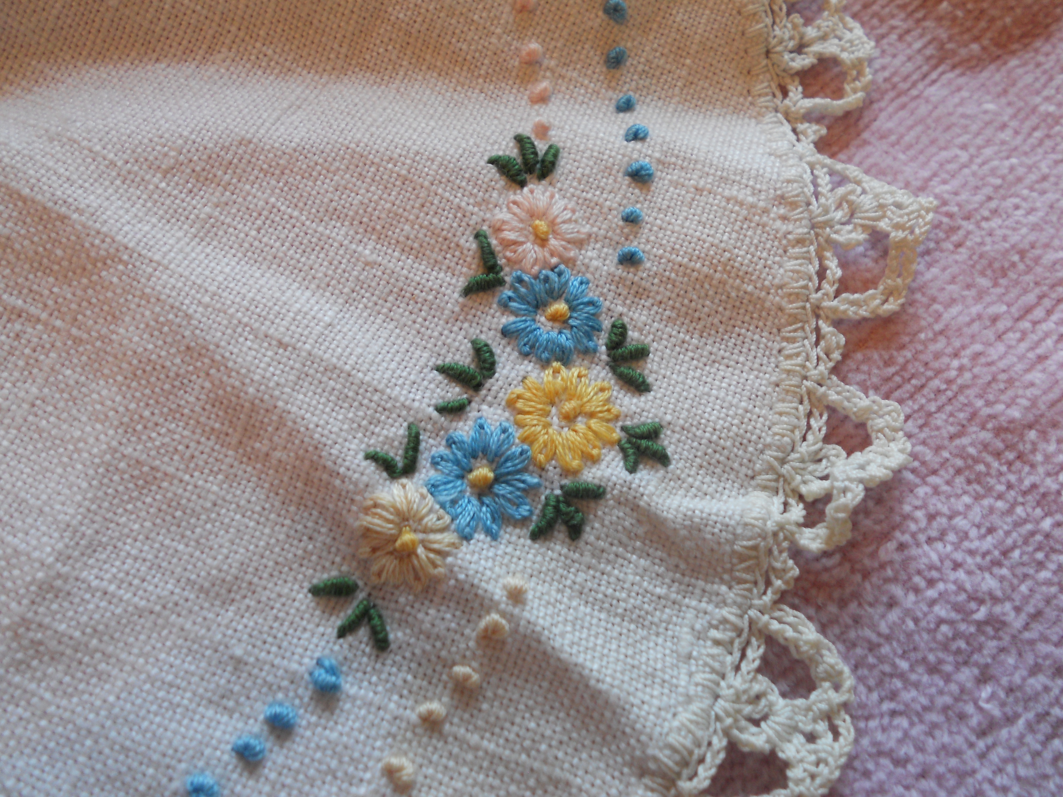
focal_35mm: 32
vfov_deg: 44.2
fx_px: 983
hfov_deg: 56.8
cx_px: 532
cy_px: 398
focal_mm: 5.8
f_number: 3.5
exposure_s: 1/30
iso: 125
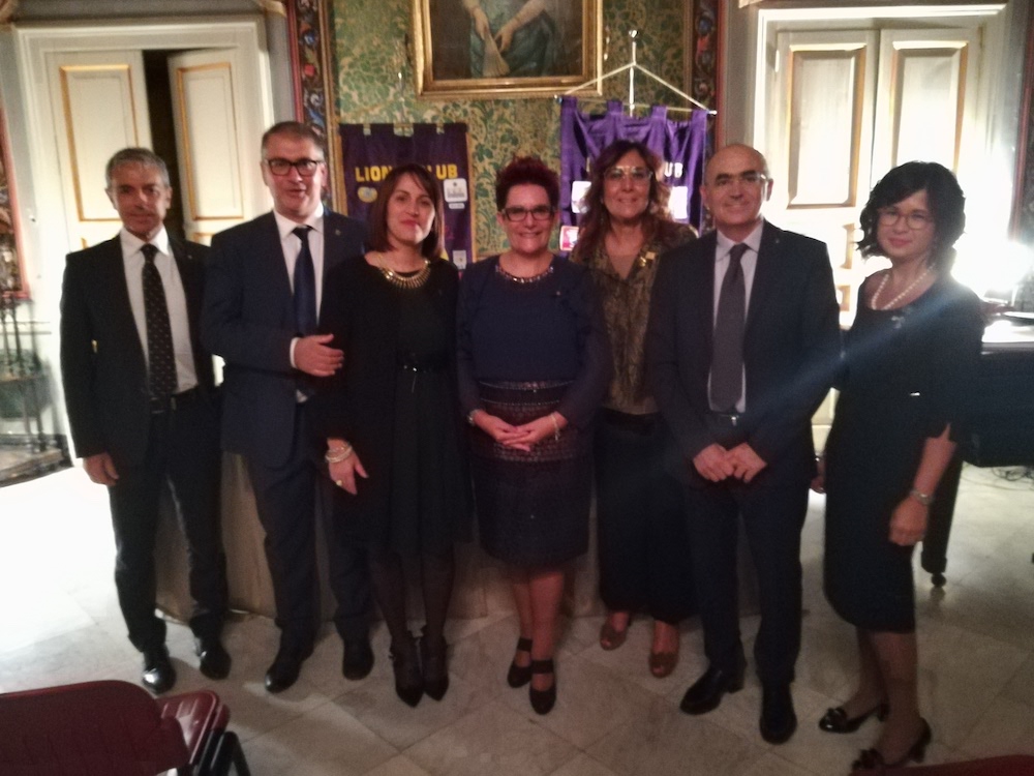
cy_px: 388
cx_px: 517
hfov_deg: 67.3
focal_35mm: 26
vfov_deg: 53.1
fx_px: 777
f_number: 2.2
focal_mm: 3.83
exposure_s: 1/14.3
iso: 2000
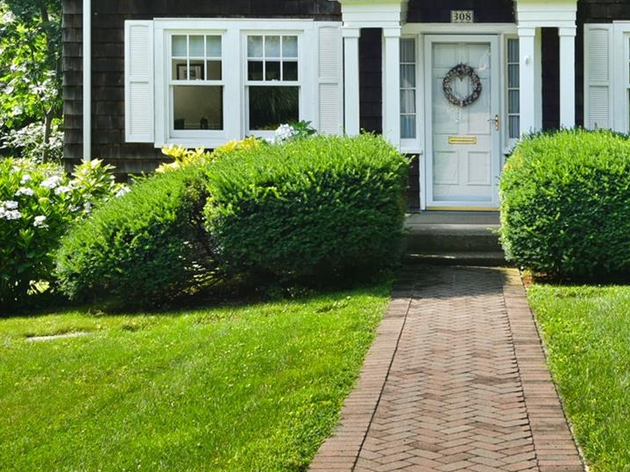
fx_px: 1146
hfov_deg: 30.4
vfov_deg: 22.7
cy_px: 46
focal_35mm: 63
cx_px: 442
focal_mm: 23
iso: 100
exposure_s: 1/125
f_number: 11
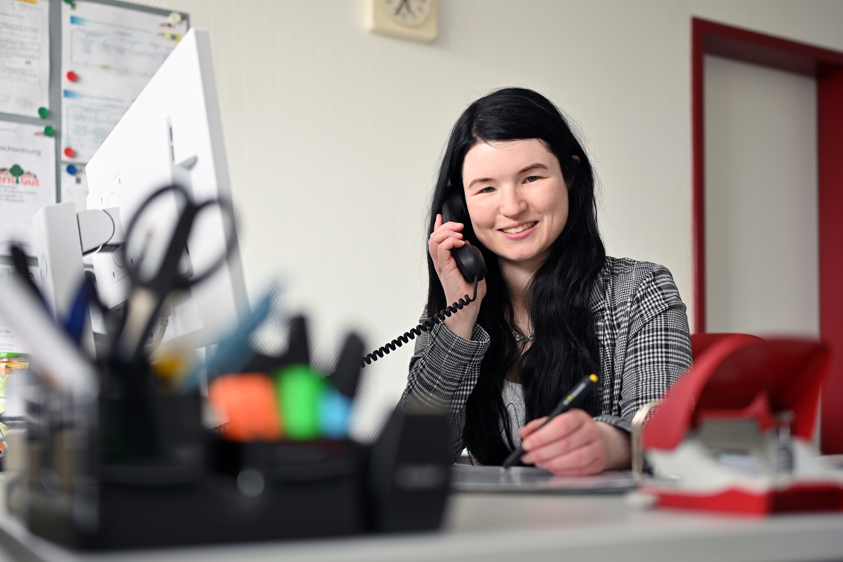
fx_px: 820
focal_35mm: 35
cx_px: 422
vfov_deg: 37.9
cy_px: 281
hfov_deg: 54.4
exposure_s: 1/320
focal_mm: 35
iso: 250
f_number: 1.8
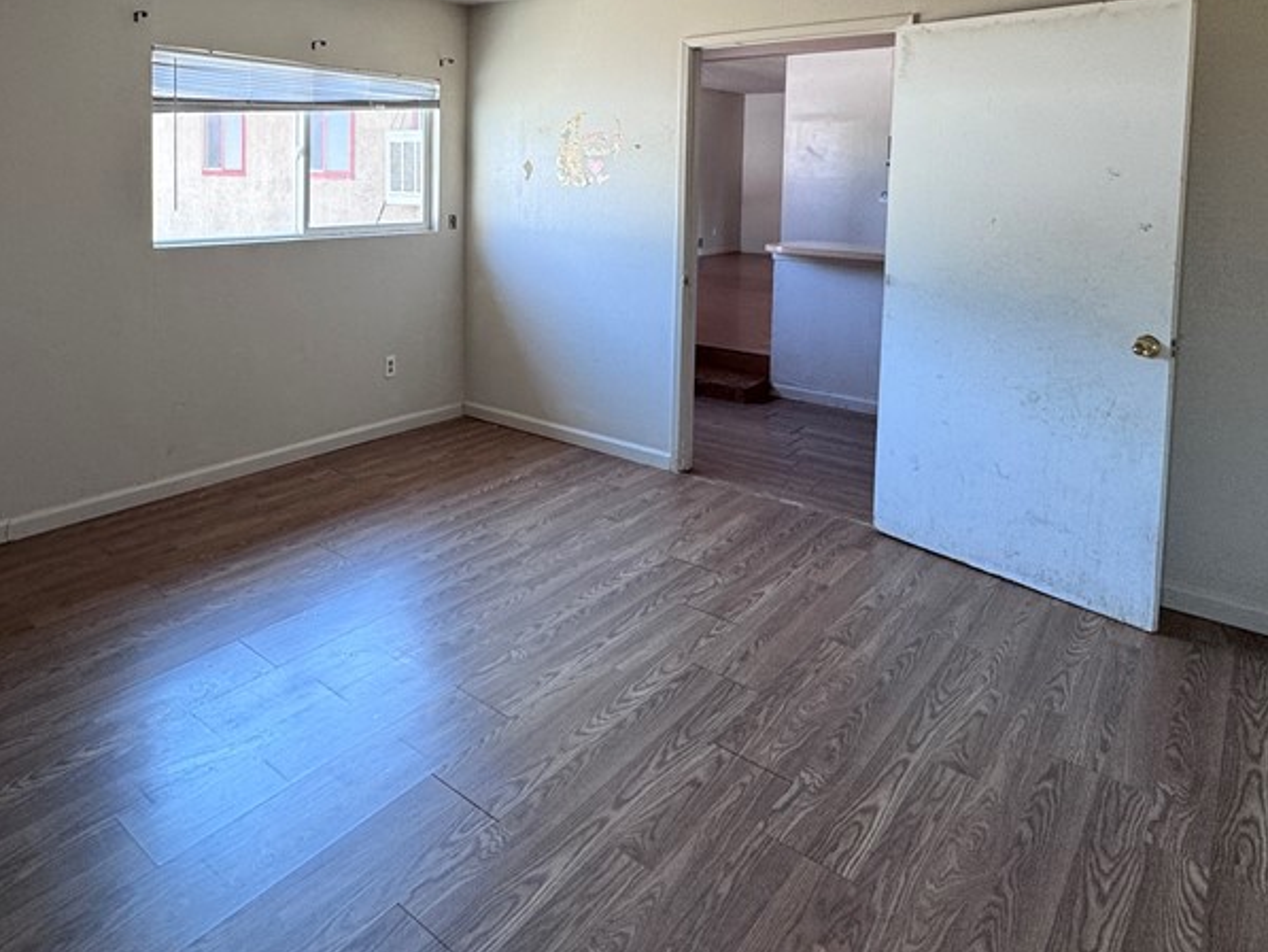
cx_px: 406
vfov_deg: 53.4
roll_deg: -0.8
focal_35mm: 24
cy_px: 204
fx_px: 879
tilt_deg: -2.3
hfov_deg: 69.2
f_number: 2.2
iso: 125
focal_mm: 2.22
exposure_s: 1/99
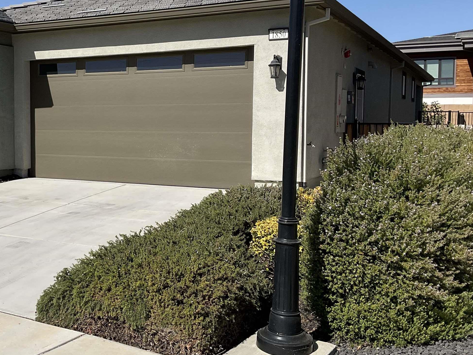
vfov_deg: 31.5
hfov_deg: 40.3
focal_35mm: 46
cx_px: 128
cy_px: 168
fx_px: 629
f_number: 1.8
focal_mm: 3
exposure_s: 1/3322
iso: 16
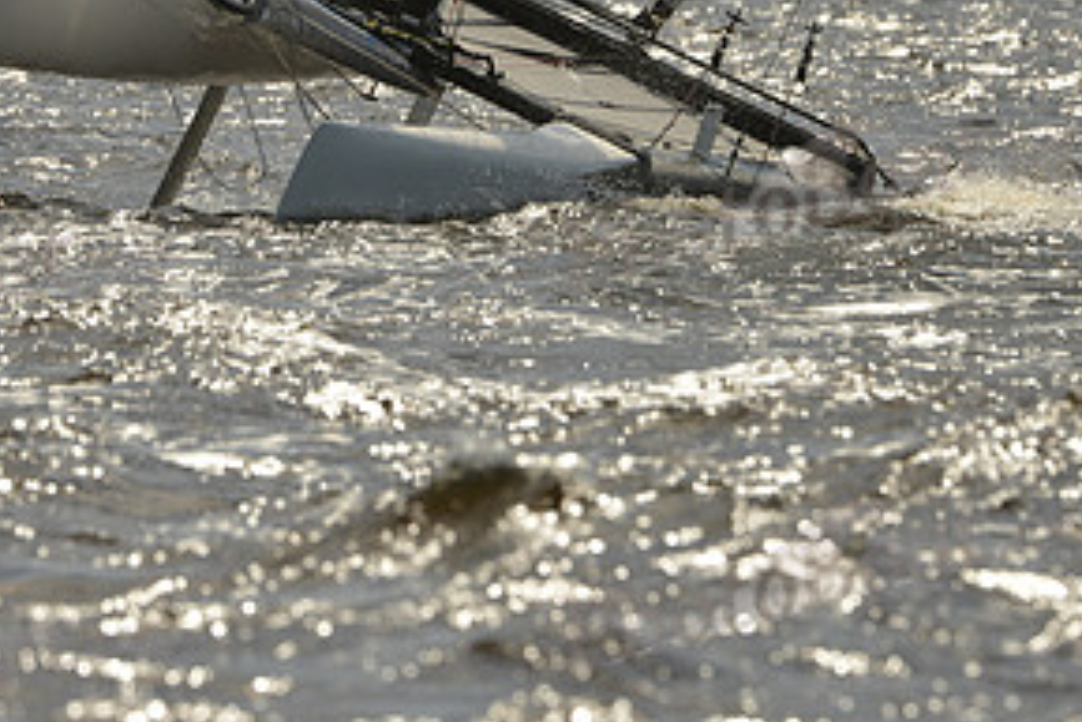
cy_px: 54
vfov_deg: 1.7
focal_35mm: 803
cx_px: 371
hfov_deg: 2.6
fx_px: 24146
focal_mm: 400
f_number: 9
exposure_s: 1/1000
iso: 250
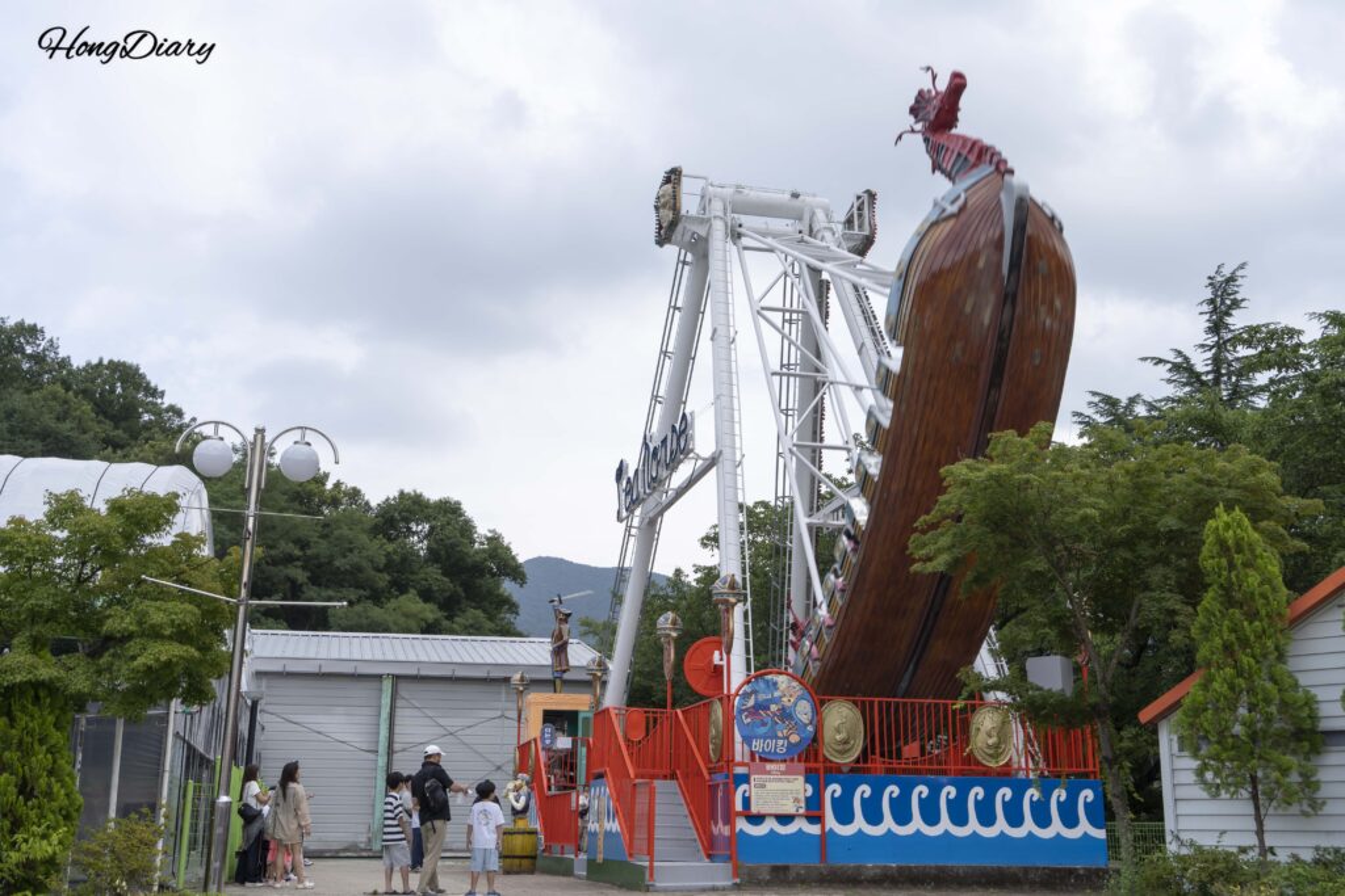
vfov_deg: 33.4
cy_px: 448
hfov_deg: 48.5
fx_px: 1495
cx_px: 672
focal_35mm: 40
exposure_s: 1/125
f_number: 10
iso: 100
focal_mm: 40
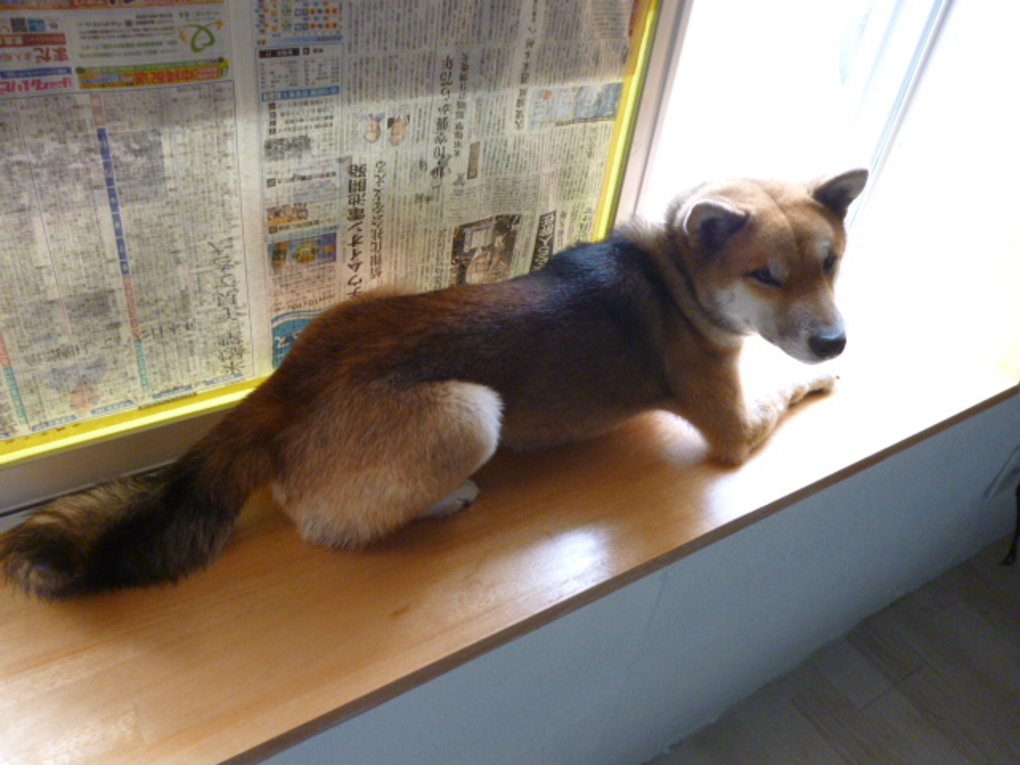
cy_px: 382
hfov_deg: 63.4
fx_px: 825
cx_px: 510
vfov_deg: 49.7
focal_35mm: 28
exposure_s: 1/50
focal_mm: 5
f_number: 3.1
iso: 400
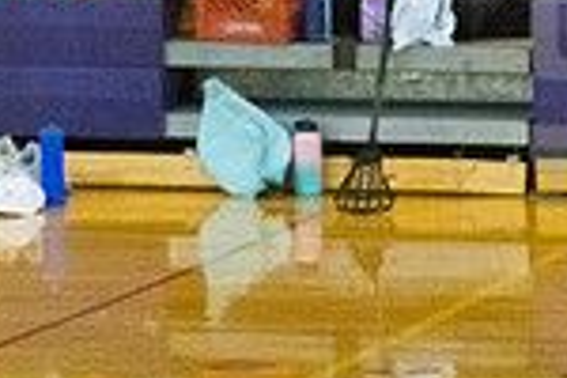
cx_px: 646
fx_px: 4252
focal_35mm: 270
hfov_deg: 7.6
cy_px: 77
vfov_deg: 5.1
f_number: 4.5
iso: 6400
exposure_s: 1/640
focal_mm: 70
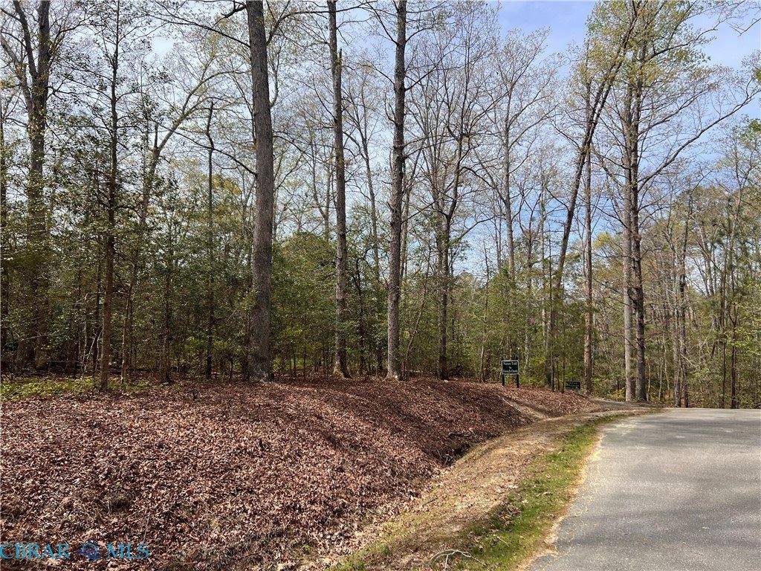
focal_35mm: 26
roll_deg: -1.9
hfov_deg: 67.3
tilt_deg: +6.2
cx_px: 380
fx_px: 572
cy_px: 286
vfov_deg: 53.1
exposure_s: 1/2632
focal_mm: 5.7
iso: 50
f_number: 1.5
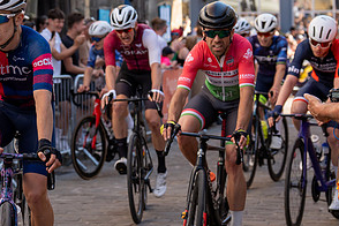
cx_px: 29
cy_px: 76
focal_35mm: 138
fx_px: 1299
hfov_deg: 14.7
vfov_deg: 9.9
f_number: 4
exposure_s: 1/1000
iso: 640
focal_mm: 70
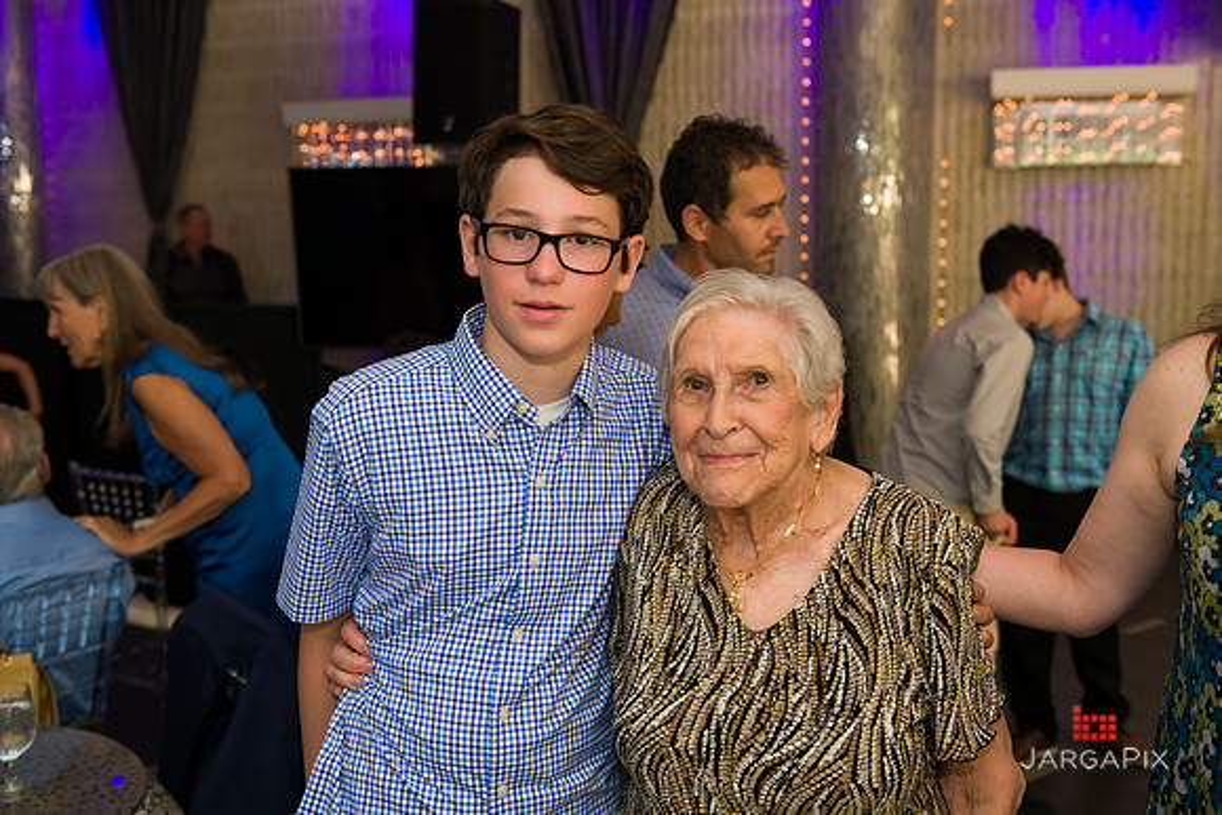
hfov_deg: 48.4
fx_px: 1358
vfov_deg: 33.4
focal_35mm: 40
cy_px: 408
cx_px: 611
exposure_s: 1/200
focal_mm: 40
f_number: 4
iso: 1000
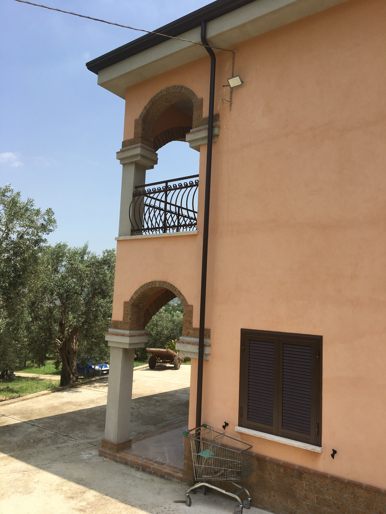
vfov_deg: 61.7
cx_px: 193
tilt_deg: +7.2
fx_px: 431
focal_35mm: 29
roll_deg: -2.2
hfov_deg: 48.2
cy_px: 257
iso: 25
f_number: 2.2
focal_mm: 4.15
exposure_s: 1/1748
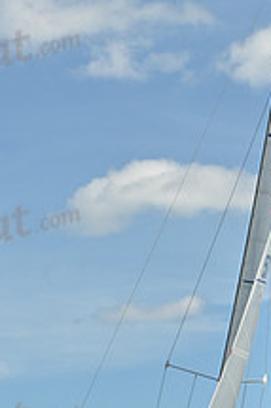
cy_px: 315
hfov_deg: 7.3
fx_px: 2137
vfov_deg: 10.9
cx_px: 179
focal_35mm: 189
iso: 250
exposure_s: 1/1250
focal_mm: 70
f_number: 8
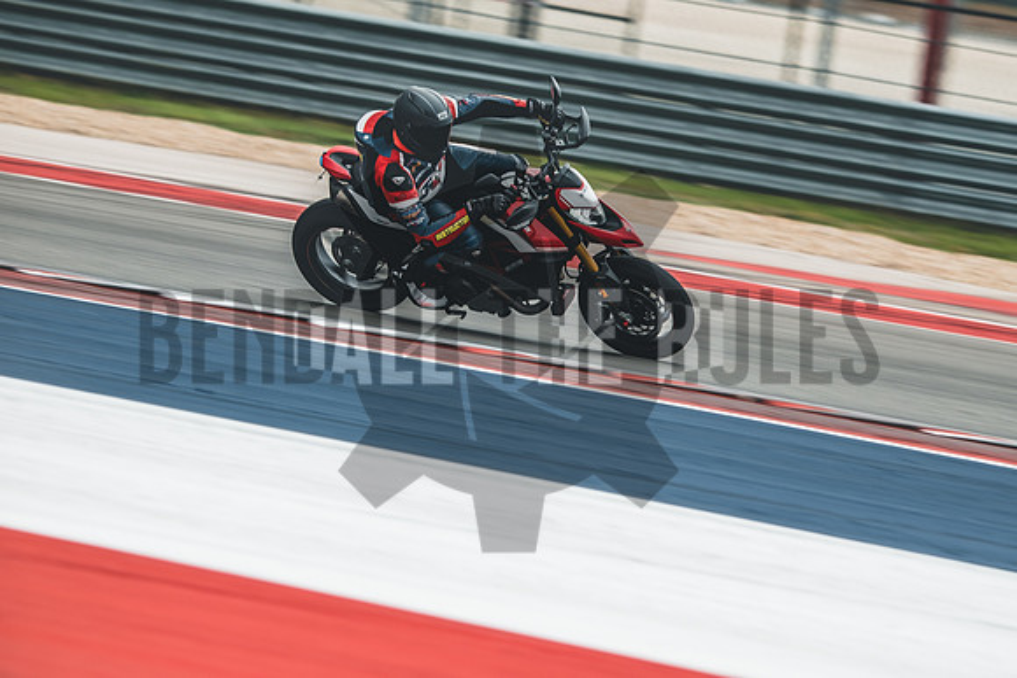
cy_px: 345
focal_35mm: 351
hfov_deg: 5.9
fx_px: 9904
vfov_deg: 3.9
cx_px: 558
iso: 160
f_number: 4
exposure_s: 1/320
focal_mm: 200
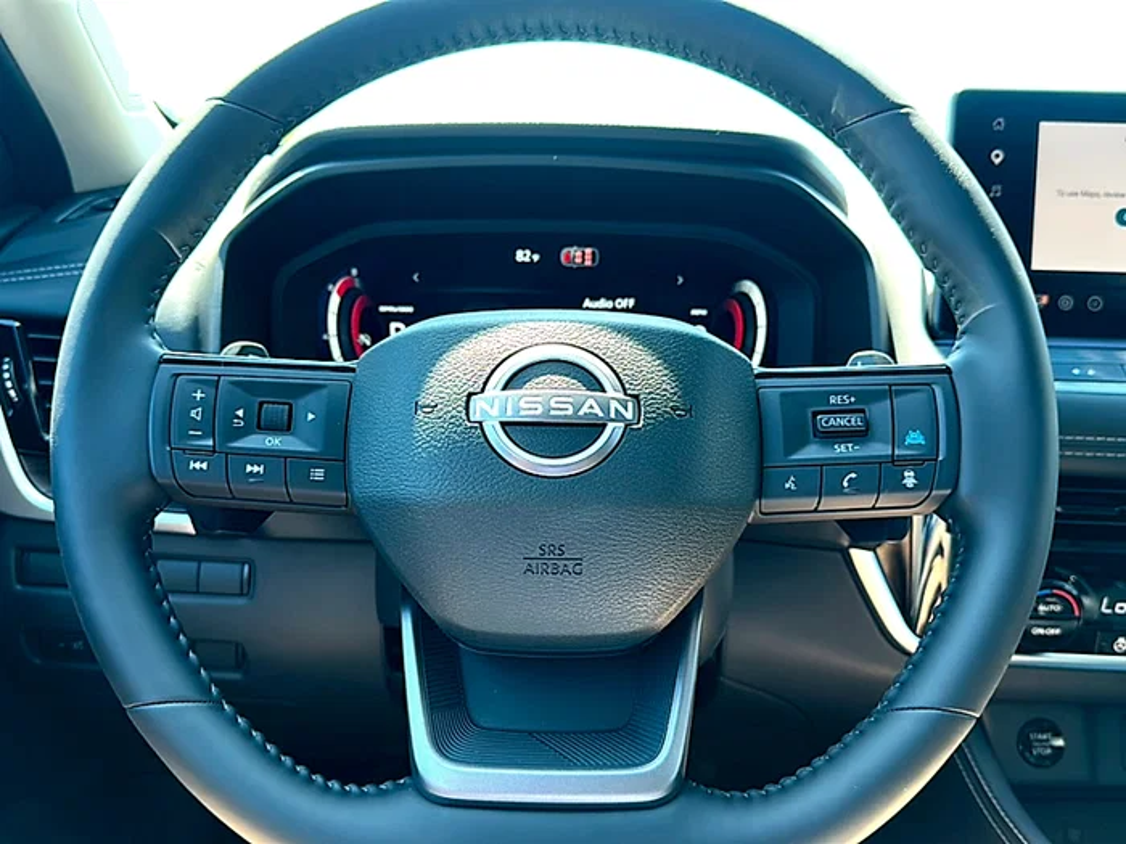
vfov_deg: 54.9
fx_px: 813
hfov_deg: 69.4
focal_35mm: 25
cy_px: 422
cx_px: 563
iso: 100
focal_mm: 6.86
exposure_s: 1/220
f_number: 1.78
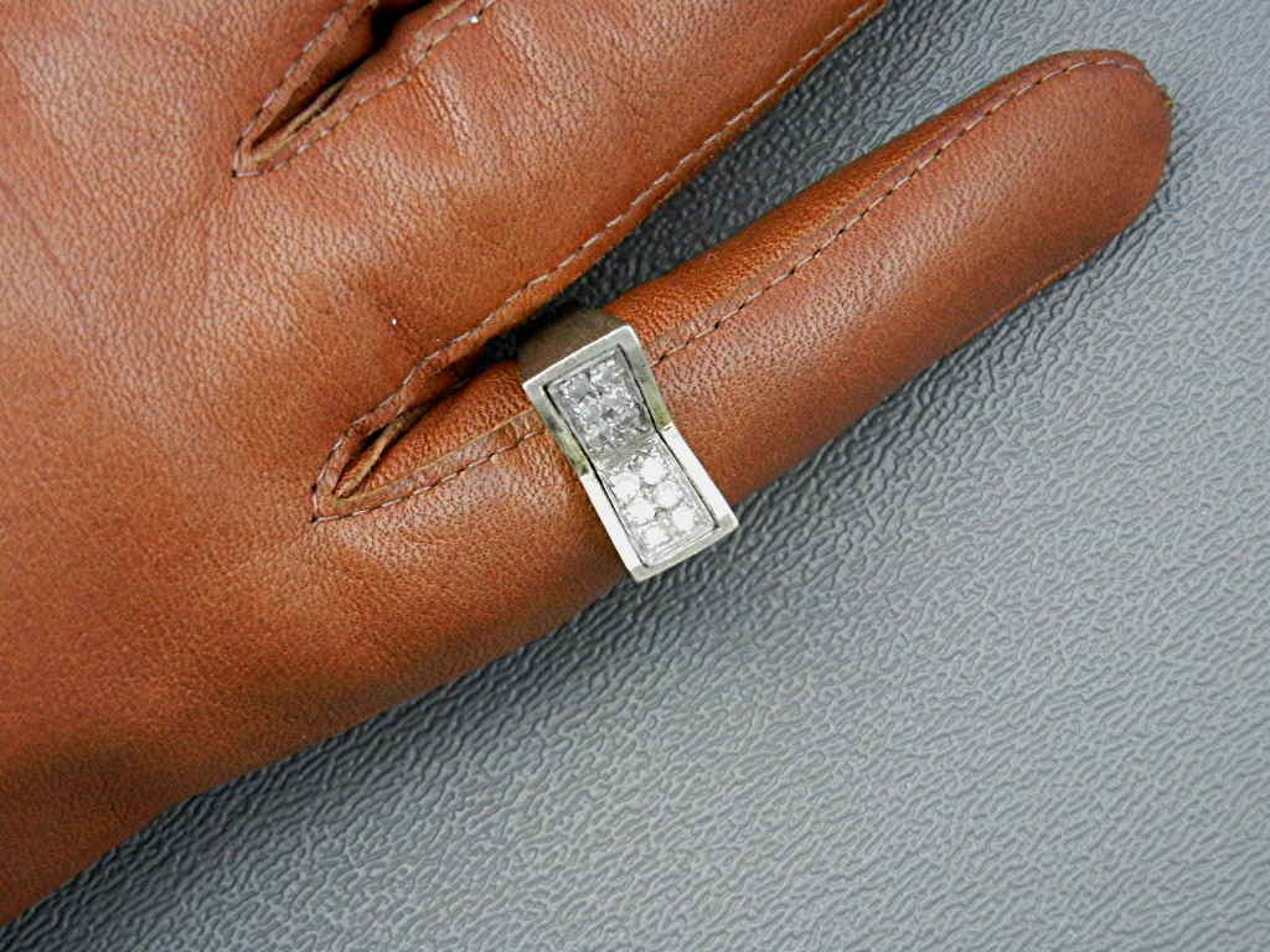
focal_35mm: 89
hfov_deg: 22.0
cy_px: 476
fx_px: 3265
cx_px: 635
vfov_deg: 16.6
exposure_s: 1/4.6
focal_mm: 16
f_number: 4.4
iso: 200
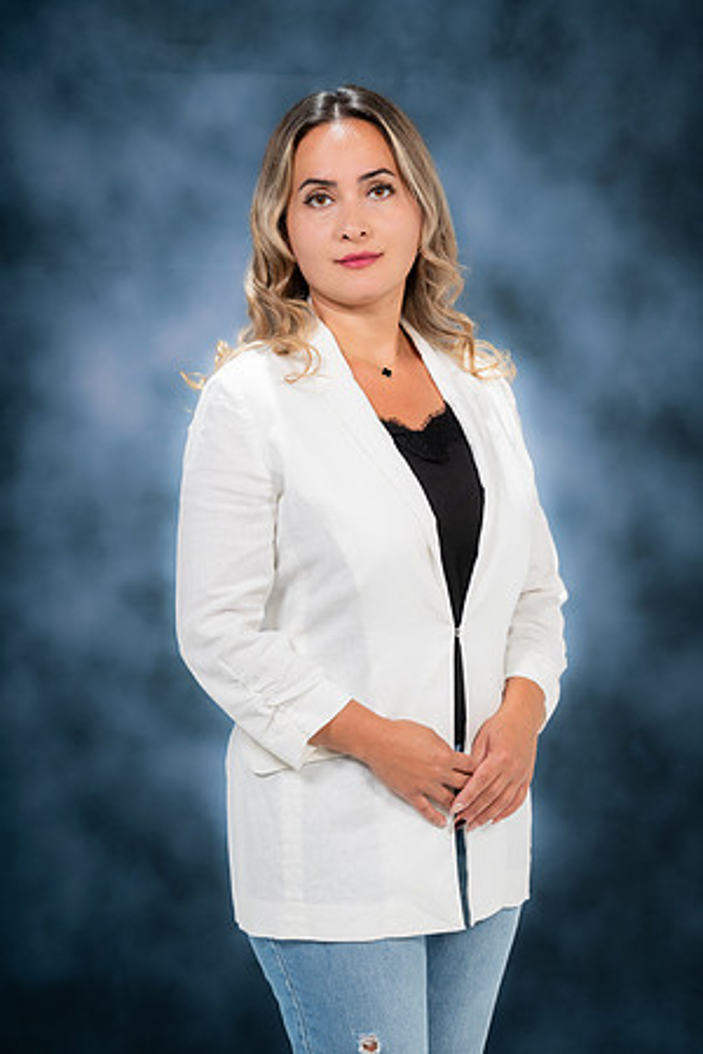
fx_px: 2753
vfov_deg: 21.7
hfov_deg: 14.6
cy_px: 527
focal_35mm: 94
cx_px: 352
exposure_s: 1/200
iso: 320
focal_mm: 94
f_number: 5.6
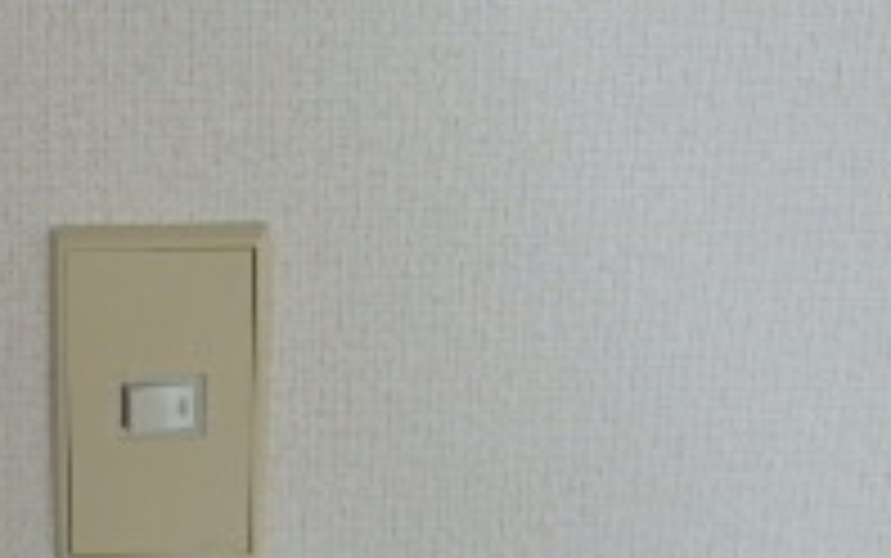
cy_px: -162
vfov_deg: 17.1
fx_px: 1749
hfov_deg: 27.6
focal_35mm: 72
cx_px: 108
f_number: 3.5
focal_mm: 3.7
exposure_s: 1/50
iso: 200
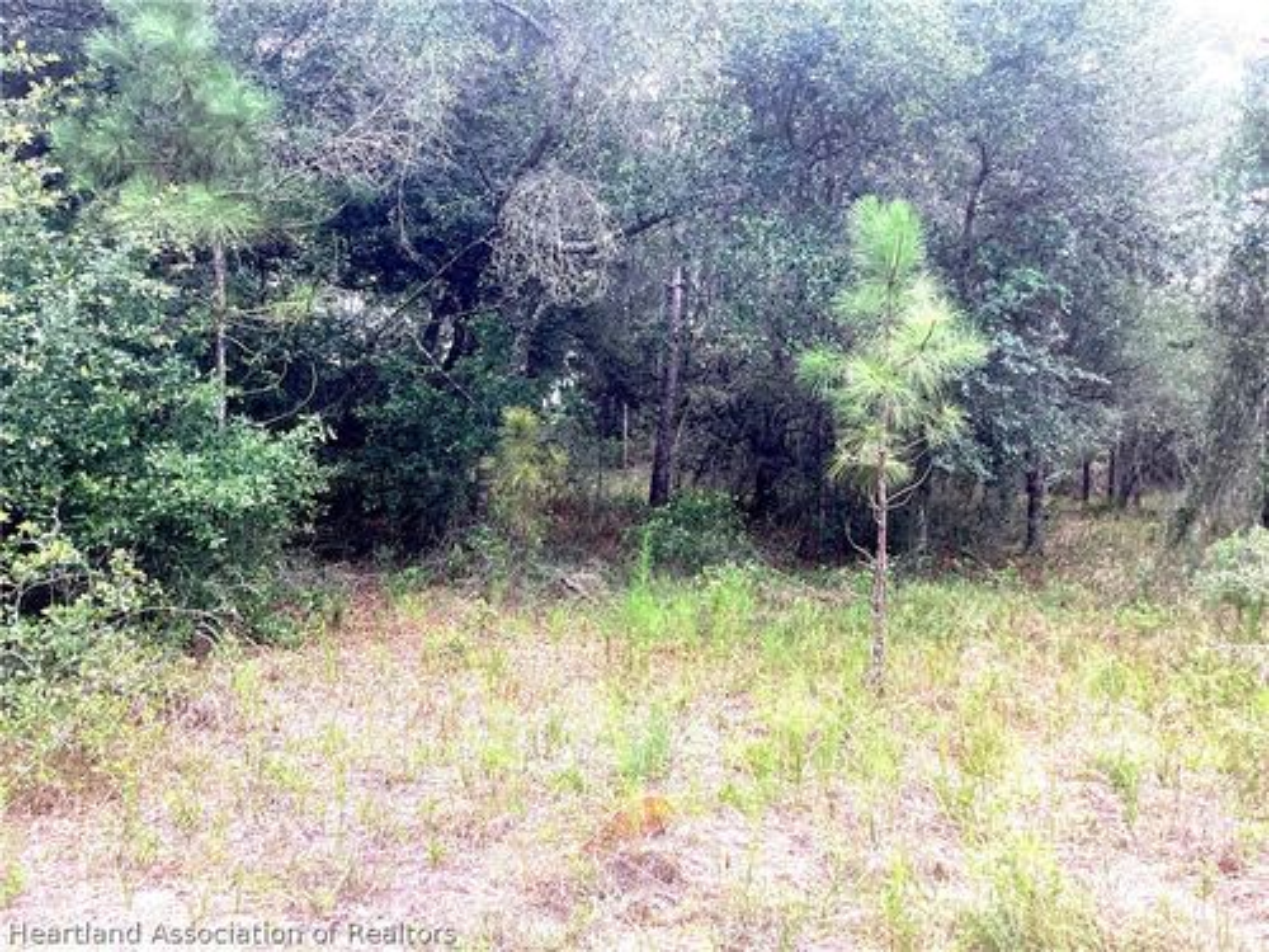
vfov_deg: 45.4
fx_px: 1136
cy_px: 476
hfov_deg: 58.4
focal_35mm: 31
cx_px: 634
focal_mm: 3.3
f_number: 2.4
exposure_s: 1/206
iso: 25
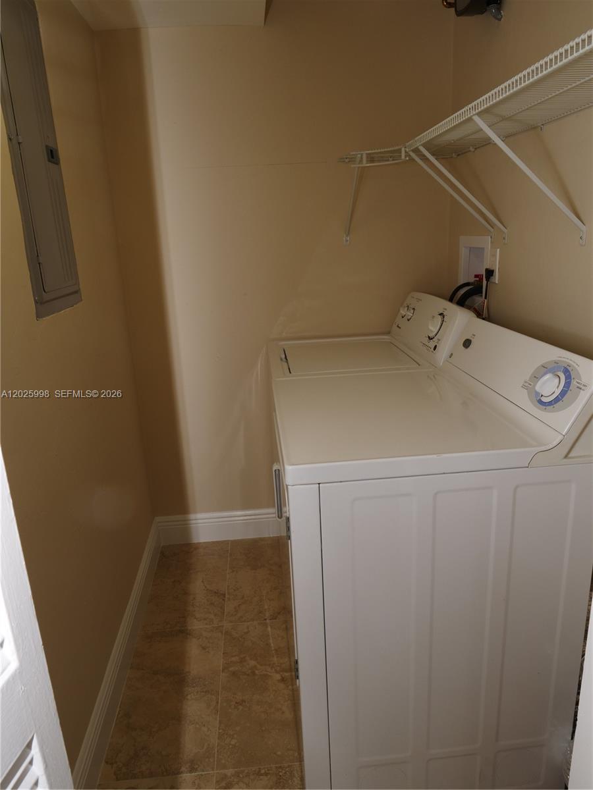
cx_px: 296
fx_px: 548
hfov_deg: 56.8
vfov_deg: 71.6
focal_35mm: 24
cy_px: 395
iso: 200
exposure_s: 1/60
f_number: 8
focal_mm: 12
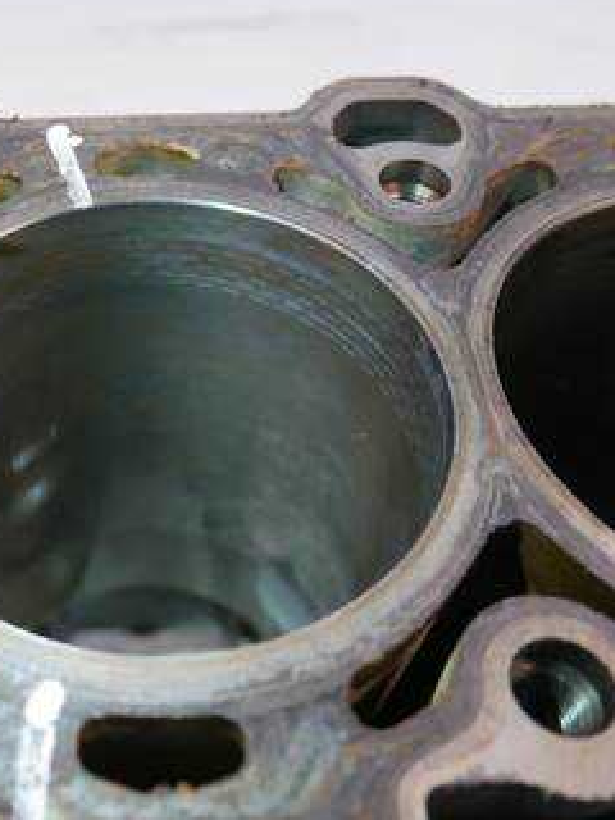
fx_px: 924
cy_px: 425
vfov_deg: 47.9
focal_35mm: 39
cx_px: 85
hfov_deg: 35.1
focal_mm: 13
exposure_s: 1/60
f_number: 3.6
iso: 800
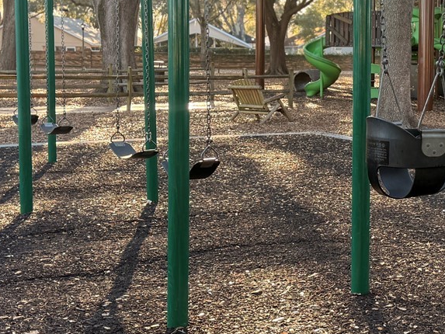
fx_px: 861
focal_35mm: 67
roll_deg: -0.4
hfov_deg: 28.3
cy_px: 119
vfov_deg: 21.9
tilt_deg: -5.1
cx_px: 366
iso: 100
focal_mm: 6.76
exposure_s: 1/267
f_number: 1.78
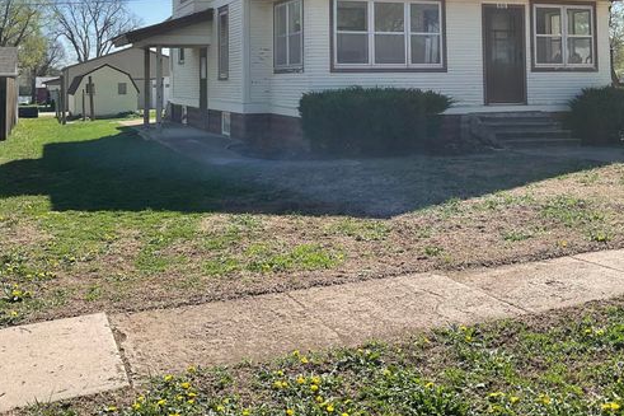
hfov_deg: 47.4
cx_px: 315
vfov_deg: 31.3
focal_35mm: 41
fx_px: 710
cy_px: 54
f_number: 1.8
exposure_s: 1/1786
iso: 16
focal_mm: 3
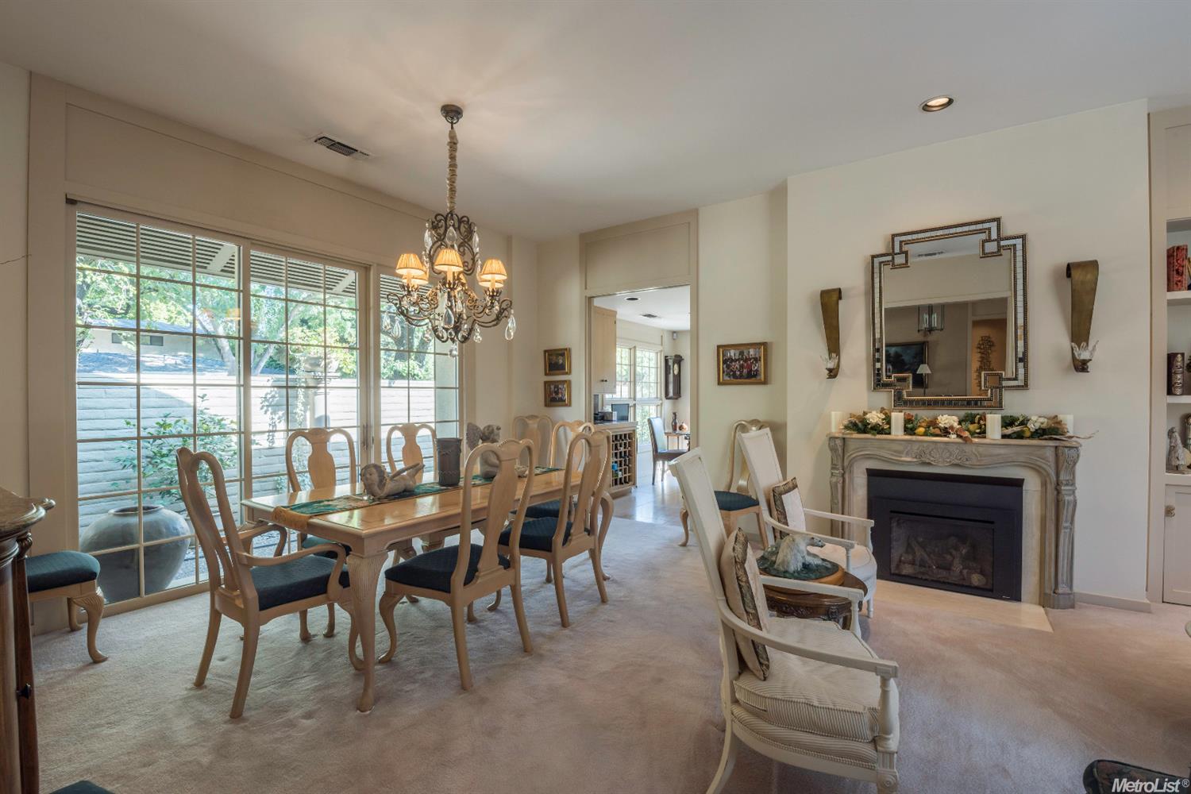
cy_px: 397
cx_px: 596
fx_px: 496
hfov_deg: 100.4
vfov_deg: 77.3
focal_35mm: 15
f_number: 13
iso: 100
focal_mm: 15
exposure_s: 1/8
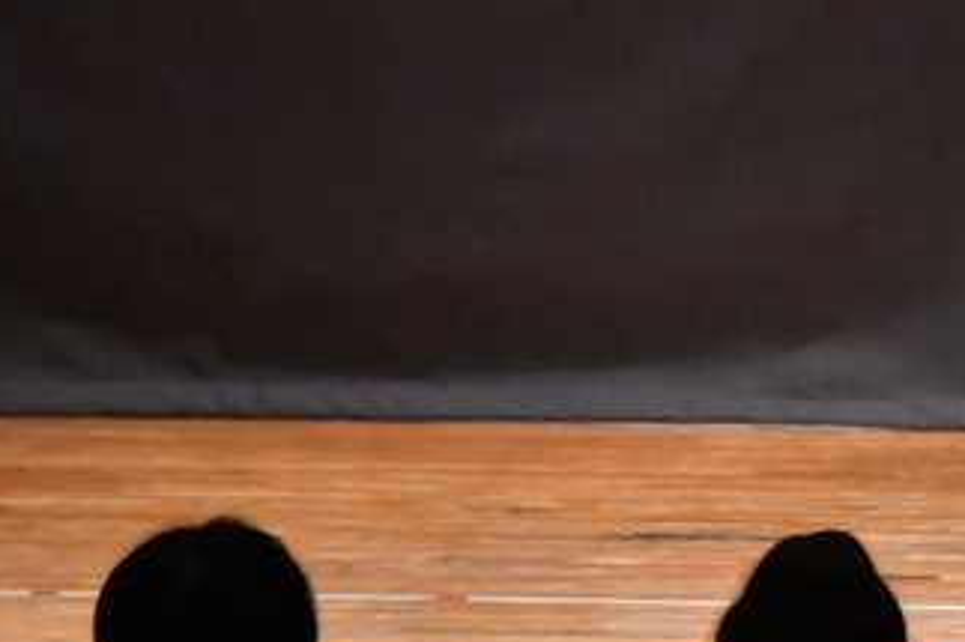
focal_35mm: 719
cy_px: -72
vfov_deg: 1.9
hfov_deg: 2.9
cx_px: 1032
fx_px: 19263
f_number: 5.6
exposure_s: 1/400
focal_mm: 200
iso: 12800
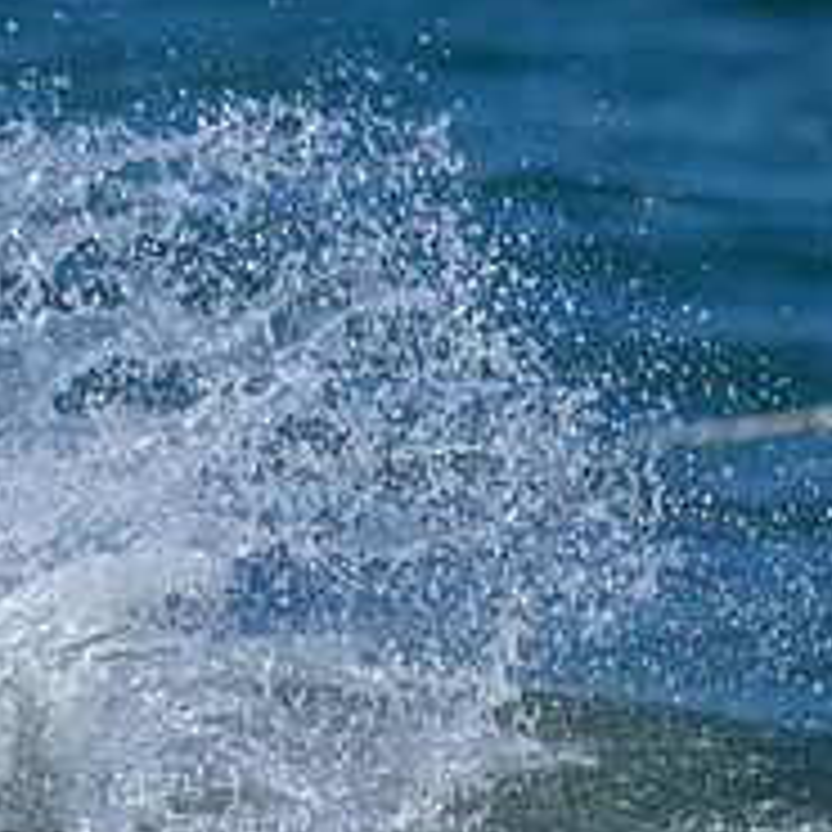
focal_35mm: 2984
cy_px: 816
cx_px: -369
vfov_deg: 0.6
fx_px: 81143
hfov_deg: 0.6
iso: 1250
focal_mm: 1120
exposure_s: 1/4000
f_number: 9
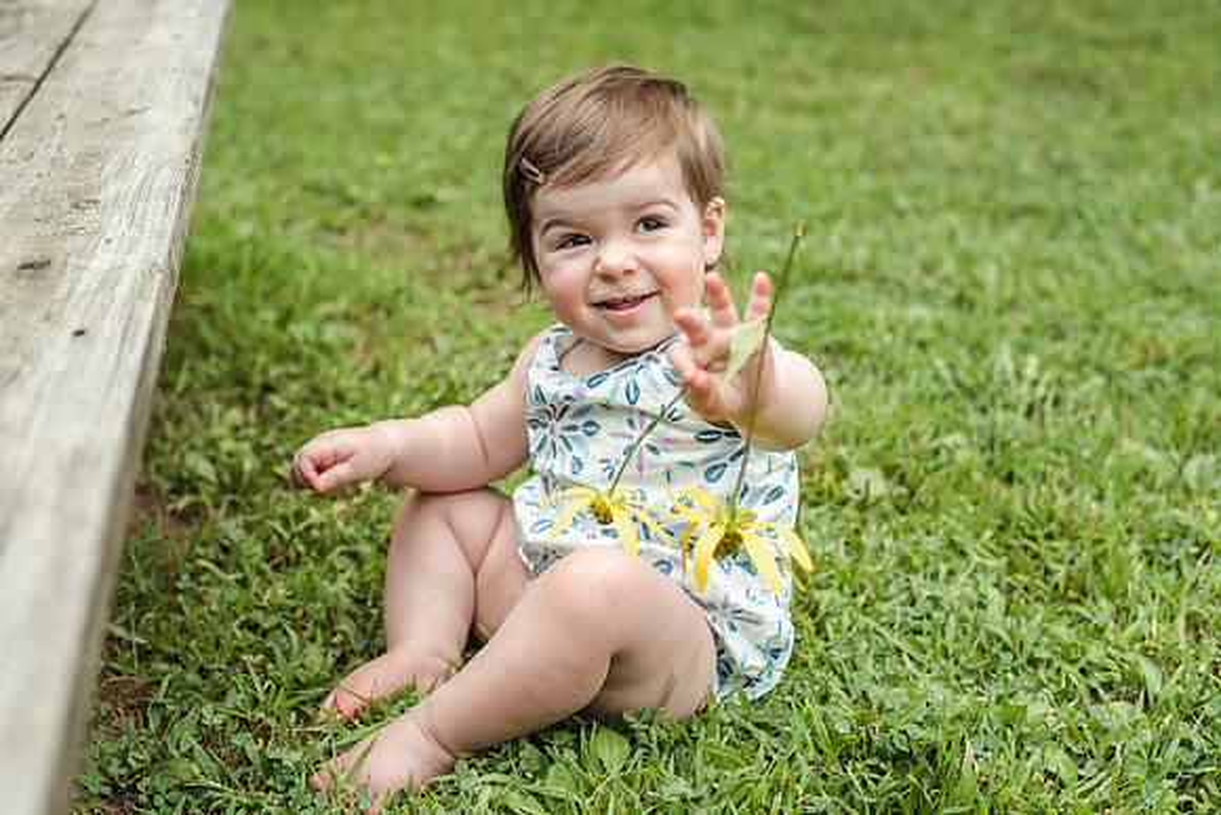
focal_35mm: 50
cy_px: 408
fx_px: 1696
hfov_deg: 39.6
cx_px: 610
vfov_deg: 27.0
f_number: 3.5
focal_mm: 50
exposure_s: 1/1600
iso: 640
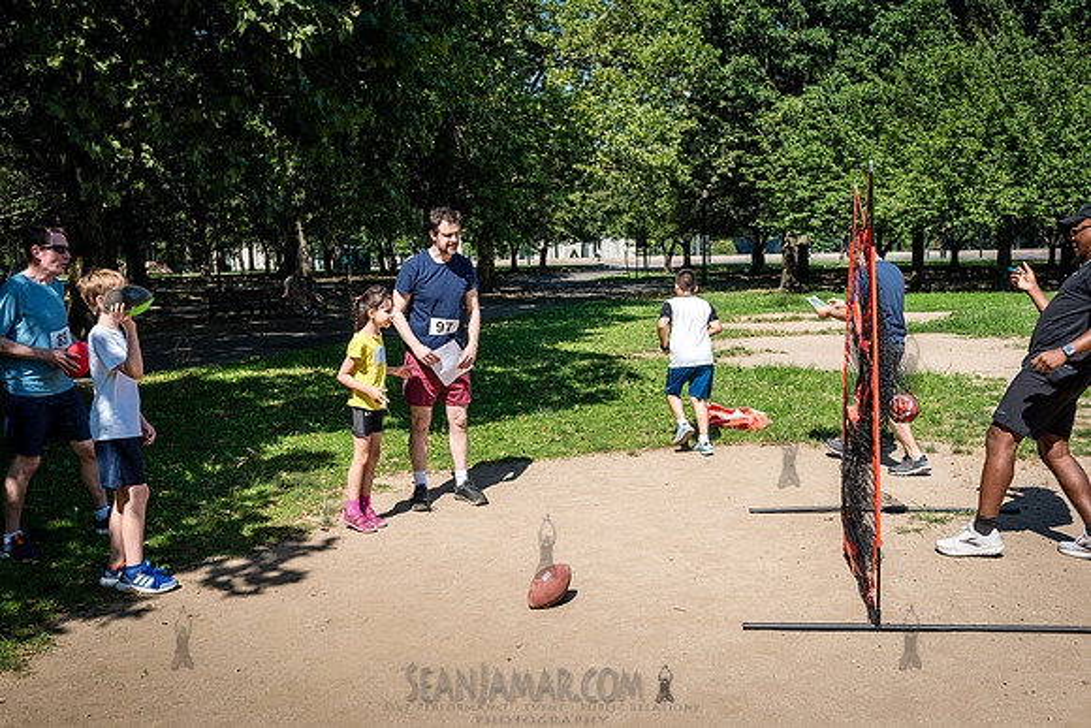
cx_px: 546
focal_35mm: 34
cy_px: 364
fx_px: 1031
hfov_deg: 55.8
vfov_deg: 38.9
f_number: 6.3
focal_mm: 34
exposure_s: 1/500
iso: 200
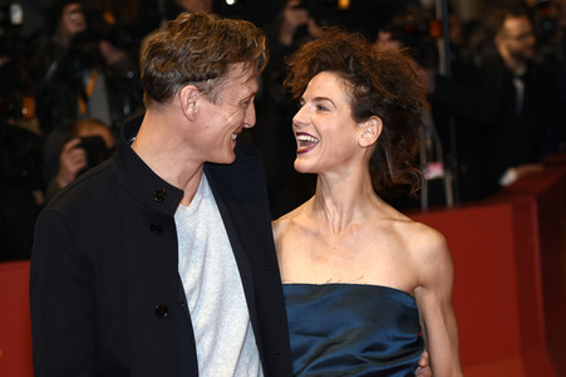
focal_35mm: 105
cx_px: 283
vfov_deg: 13.0
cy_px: 188
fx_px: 1650
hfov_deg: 19.5
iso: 640
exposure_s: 1/500
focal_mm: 70
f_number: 3.2
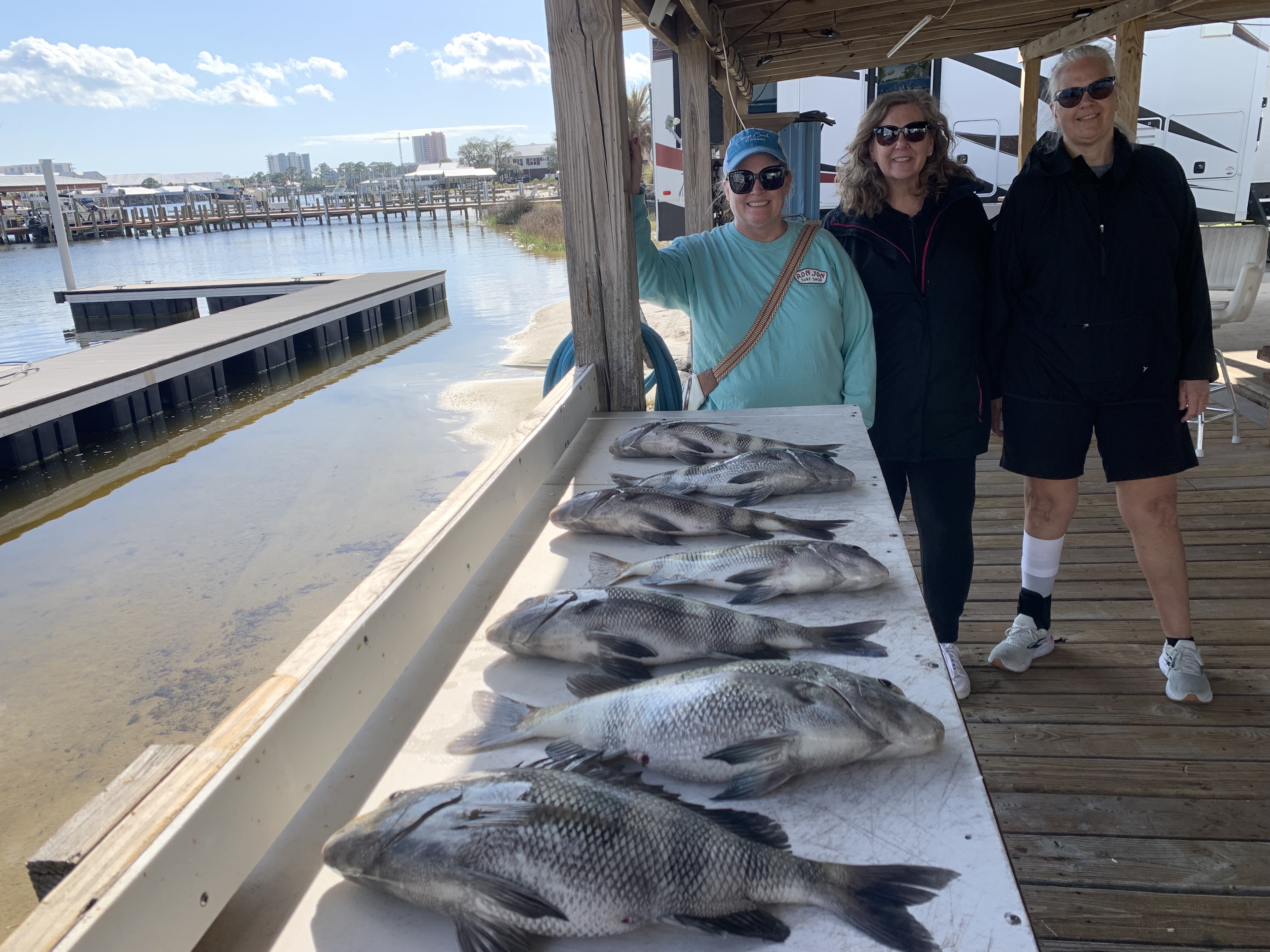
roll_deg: +3.8
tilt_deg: -18.4
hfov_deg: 67.3
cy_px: 476
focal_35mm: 26
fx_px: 954
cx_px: 635
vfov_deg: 53.1
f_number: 1.8
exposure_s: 1/954
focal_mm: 4.25
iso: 25
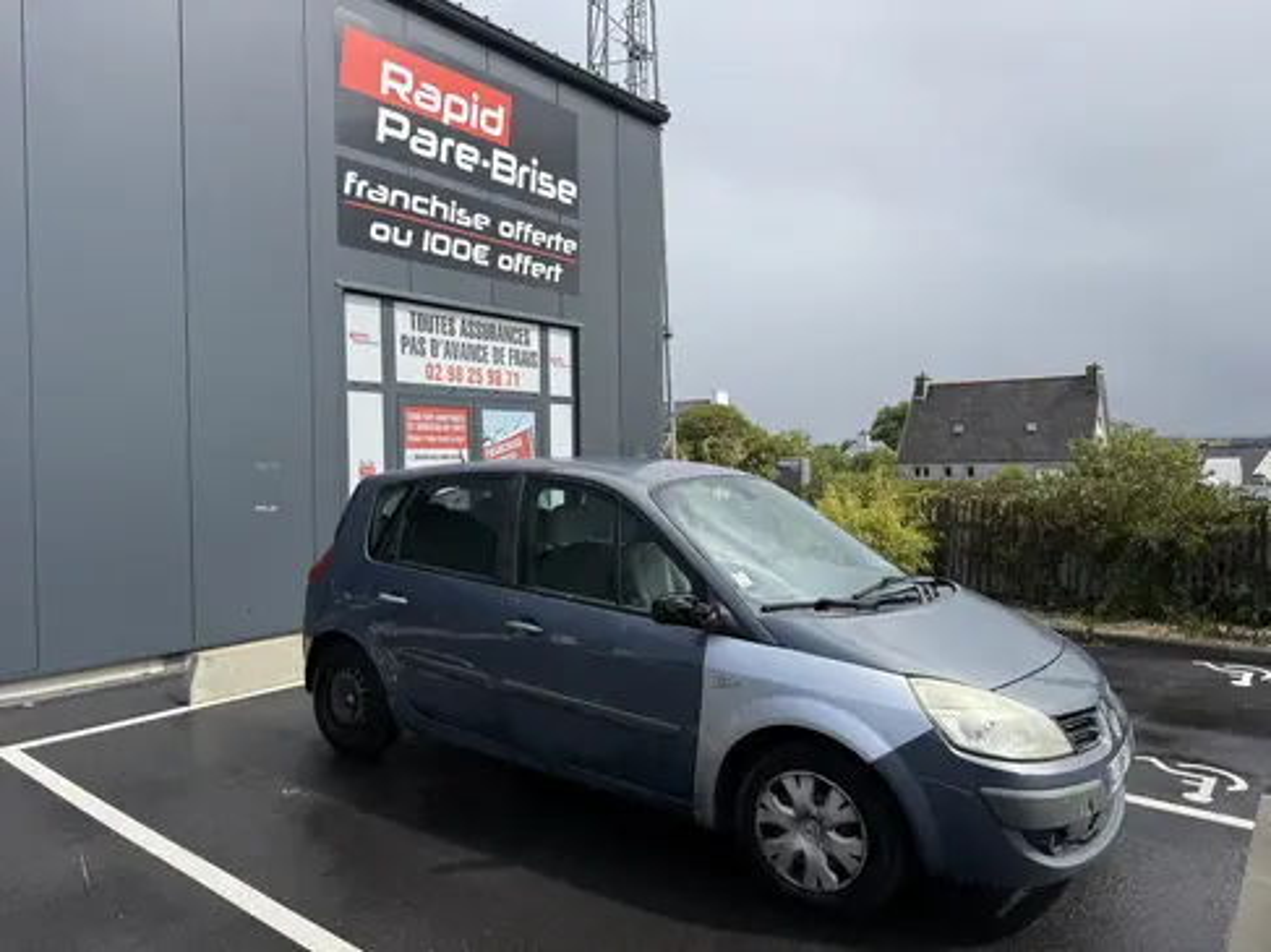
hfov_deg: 71.6
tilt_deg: -0.7
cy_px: 476
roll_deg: +1.8
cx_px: 636
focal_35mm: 24
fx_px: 881
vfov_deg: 56.8
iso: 80
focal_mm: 6.76
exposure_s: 1/3584
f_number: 1.78
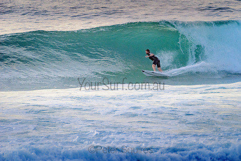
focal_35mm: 613
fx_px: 4103
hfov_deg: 3.4
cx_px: 148
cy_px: 63
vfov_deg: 2.2
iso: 1250
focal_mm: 500
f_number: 5.6
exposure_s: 1/2000
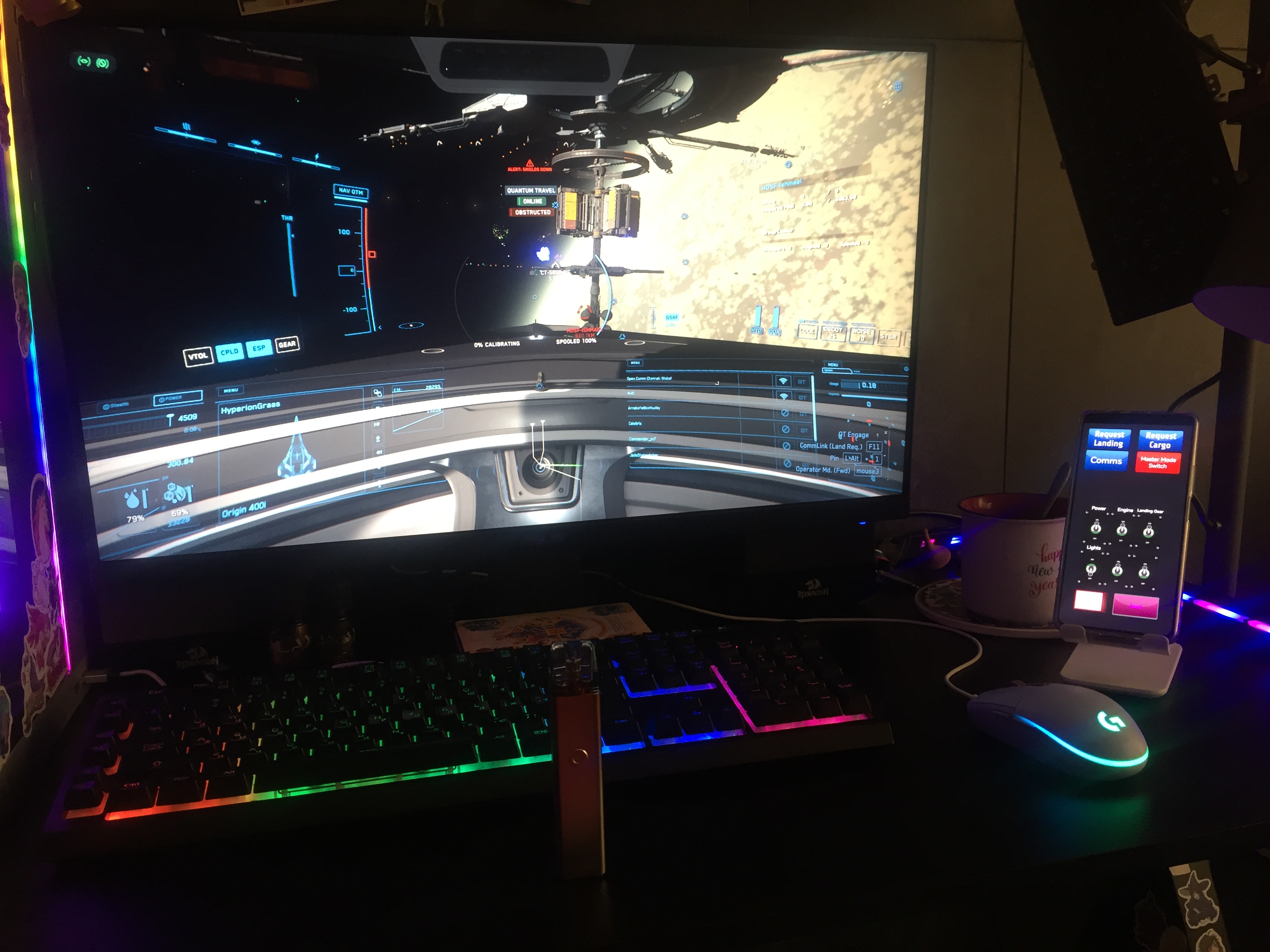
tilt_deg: -10.7
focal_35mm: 29
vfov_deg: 48.2
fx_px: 1064
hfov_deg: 61.7
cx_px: 635
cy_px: 476
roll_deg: +1.5
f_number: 2.2
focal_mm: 4.15
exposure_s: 1/33
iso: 80
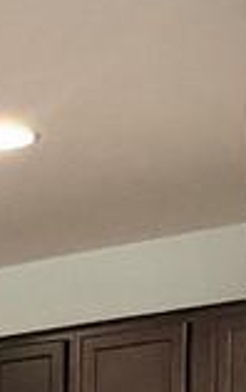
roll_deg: +0.6
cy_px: 809
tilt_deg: -4.3
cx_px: -482
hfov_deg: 6.6
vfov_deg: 10.5
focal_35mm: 181
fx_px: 1938
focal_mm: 5.1
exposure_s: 1/60
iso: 250
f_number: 1.6
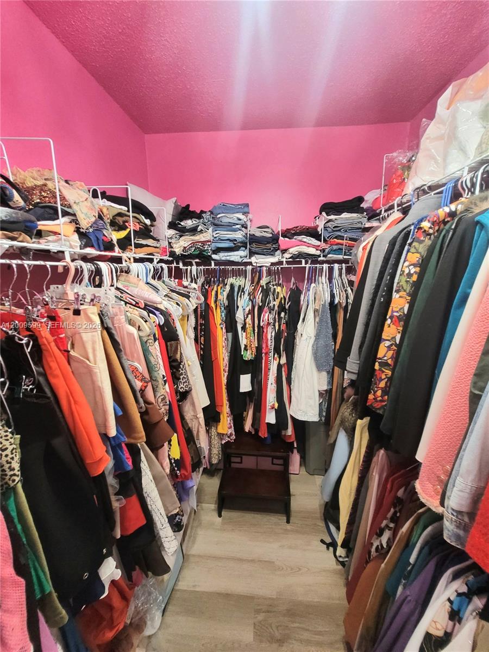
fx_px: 245
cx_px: 244
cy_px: 326
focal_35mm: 13
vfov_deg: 106.2
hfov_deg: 89.9
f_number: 2.2
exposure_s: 1/30
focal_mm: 1.74
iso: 500
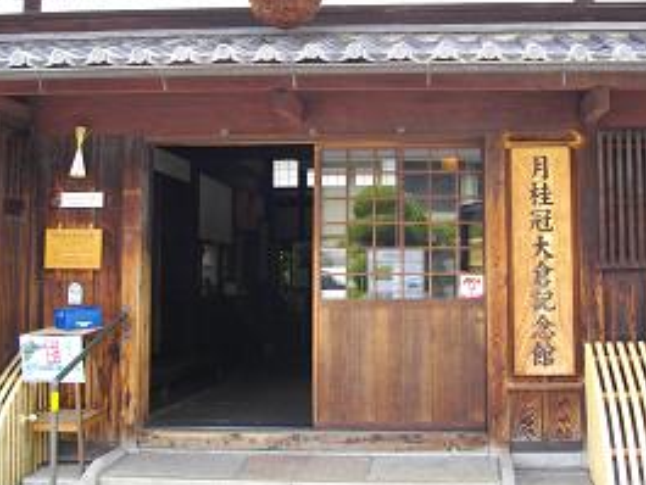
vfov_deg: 30.6
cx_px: 411
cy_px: 154
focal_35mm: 47
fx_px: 878
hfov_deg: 40.1
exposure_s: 1/160
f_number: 2.9
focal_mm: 5.7
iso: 100
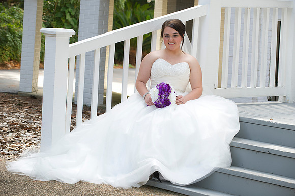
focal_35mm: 116
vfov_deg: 11.8
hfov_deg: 17.7
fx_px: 950
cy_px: 98
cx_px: 148
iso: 320
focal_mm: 116
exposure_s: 1/160
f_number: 5
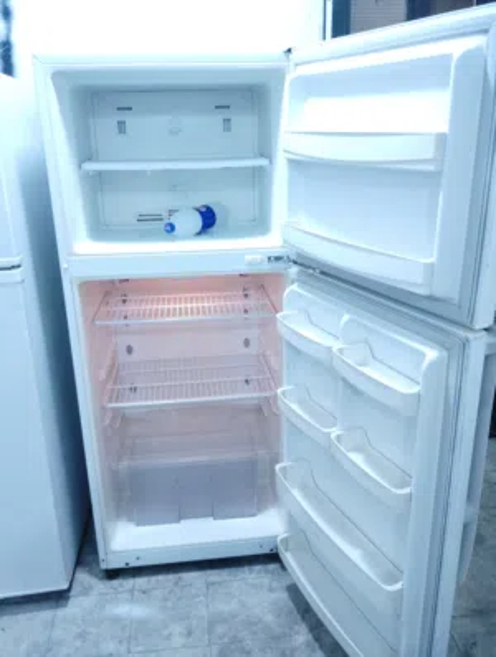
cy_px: 328
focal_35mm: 29
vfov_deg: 61.6
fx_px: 552
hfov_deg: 48.4
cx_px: 248
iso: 366
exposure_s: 1/33.3
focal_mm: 4.25
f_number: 1.8
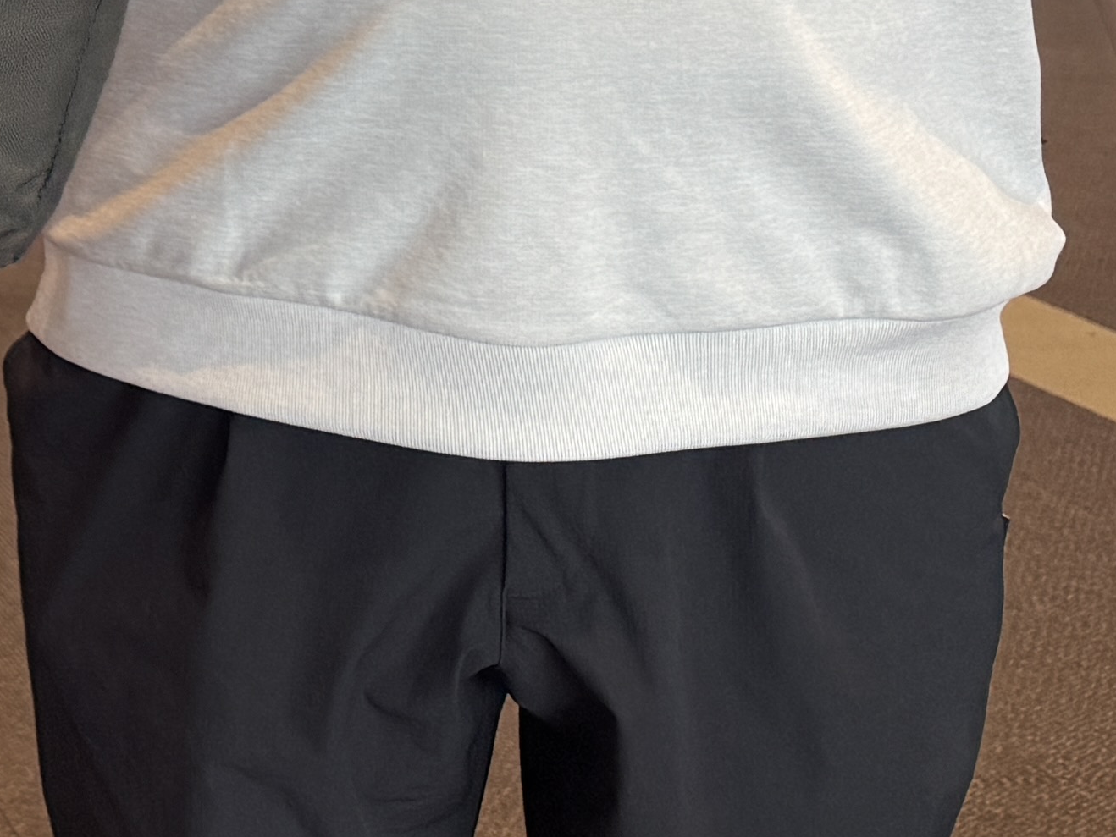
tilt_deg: -2.5
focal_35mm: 104
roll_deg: +0.9
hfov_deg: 15.6
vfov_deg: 13.4
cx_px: -1002
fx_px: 3354
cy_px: -402
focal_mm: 6.76
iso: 125
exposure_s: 1/100
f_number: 1.78
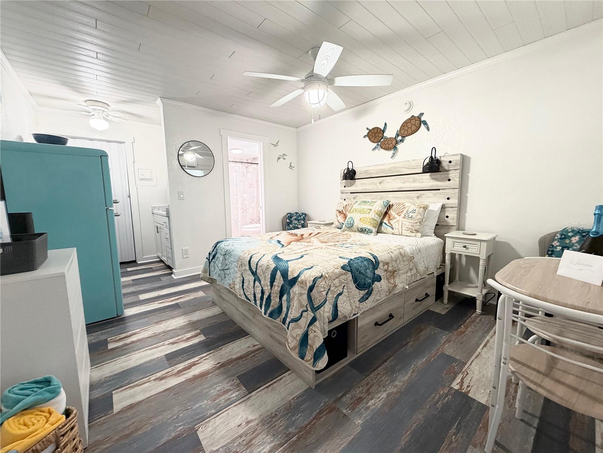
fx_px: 244
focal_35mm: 14
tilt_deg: -7.3
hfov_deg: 102.1
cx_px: 302
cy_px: 226
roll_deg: +1.0
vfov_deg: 85.7
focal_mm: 2.22
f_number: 2.2
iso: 320
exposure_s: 1/60
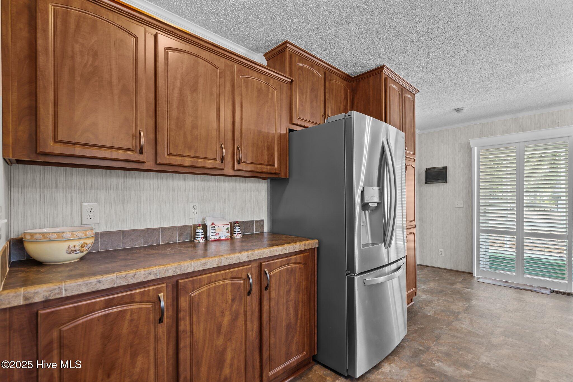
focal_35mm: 16
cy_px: 191
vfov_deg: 73.7
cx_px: 286
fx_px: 255
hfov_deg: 96.7
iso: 500
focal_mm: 16
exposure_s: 1/3
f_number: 4
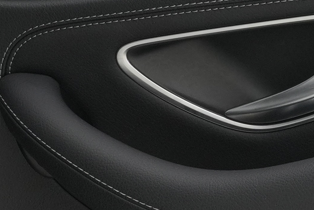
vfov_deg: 4.8
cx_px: 537
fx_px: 2485
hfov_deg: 7.1
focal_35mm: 285
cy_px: 94
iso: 400
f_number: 10
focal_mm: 32.1
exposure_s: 1/30
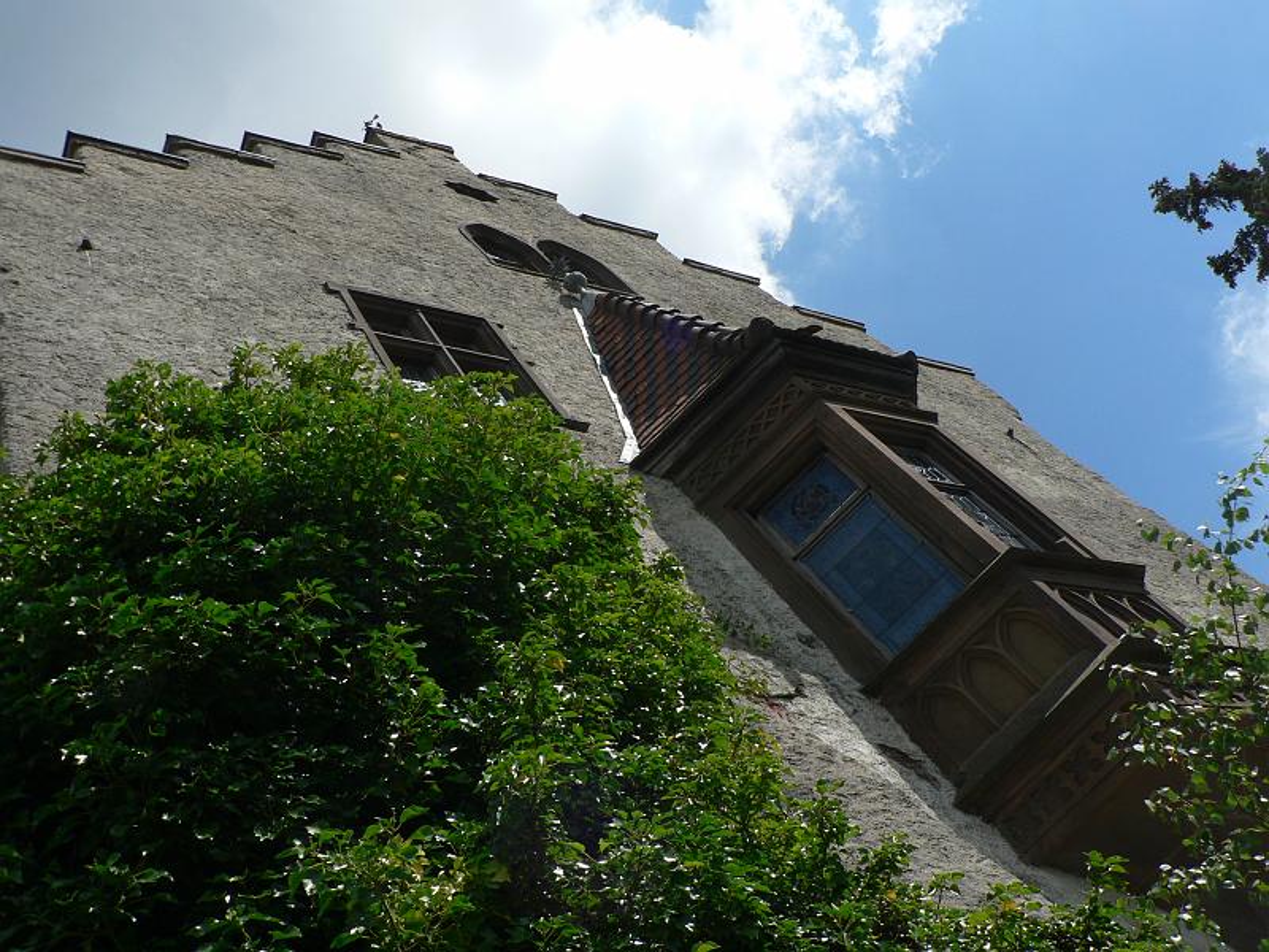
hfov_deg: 51.4
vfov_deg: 39.7
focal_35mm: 36
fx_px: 1320
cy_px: 476
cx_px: 634
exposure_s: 1/800
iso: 80
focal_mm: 6
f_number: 5
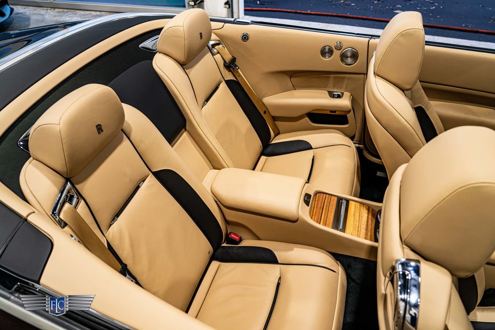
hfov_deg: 69.6
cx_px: 248
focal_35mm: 26
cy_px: 159
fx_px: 356
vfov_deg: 49.8
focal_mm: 25
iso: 1250
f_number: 4
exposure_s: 1/80
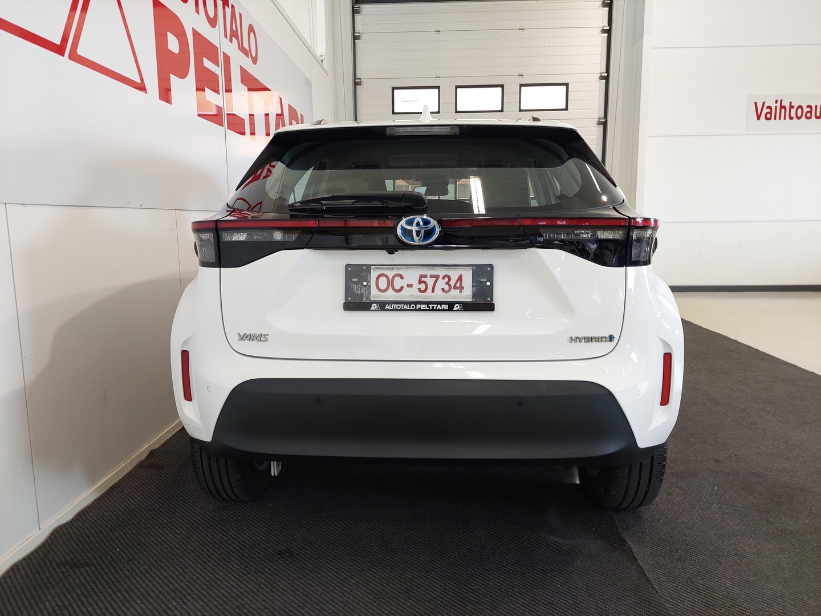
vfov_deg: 54.9
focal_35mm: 25
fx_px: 593
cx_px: 410
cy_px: 308
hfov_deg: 69.4
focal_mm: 5.23
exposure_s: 1/50
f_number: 1.8
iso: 80
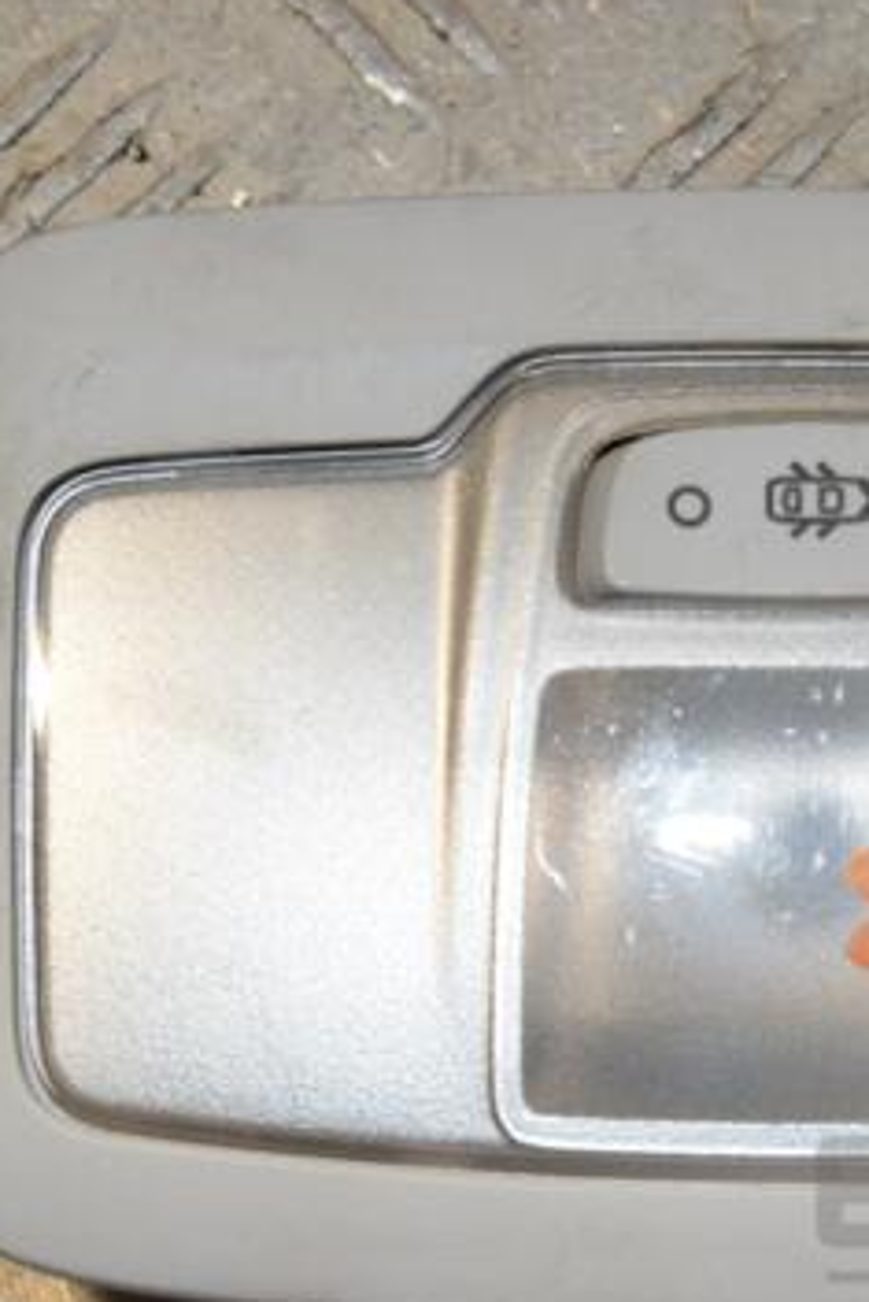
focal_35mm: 179
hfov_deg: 7.7
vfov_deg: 11.5
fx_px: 6474
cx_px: 747
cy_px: 699
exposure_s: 1/200
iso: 800
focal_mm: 70
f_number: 11
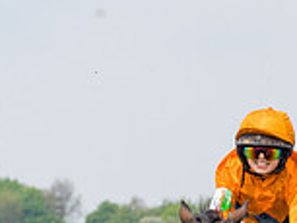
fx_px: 5530
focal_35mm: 644
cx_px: 360
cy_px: 249
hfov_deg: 3.1
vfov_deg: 2.3
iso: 400
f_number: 9
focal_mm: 135
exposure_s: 1/2000
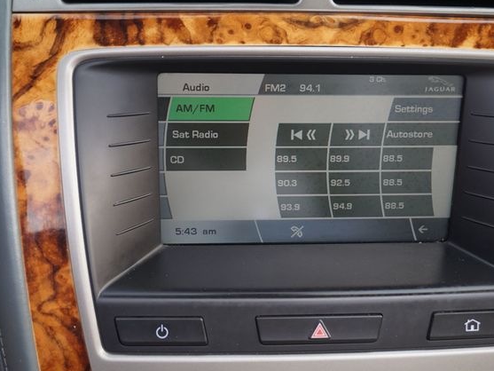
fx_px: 757
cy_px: 184
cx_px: 277
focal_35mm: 53
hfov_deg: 36.1
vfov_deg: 27.5
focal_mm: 32
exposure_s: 1/60
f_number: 5
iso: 125
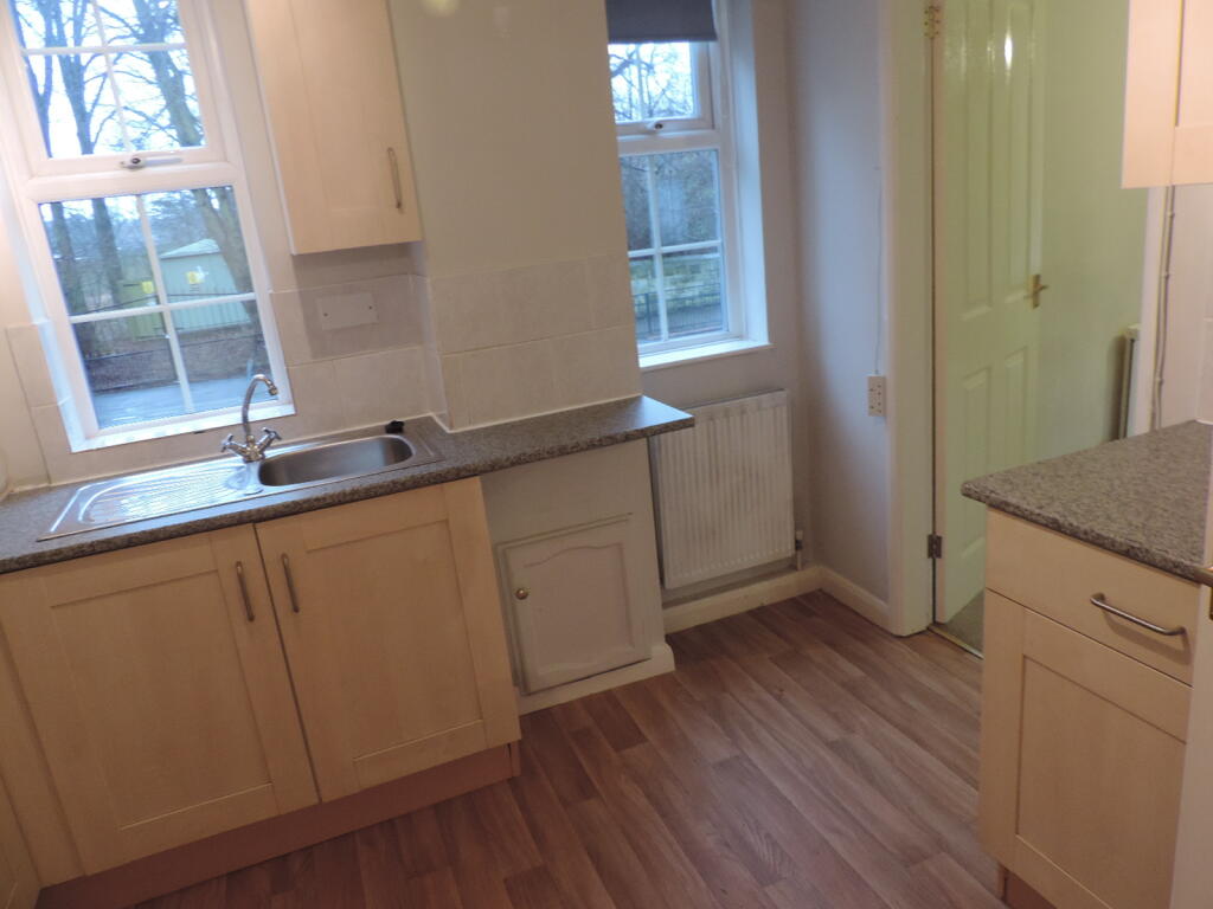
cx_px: 606
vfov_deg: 56.8
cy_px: 454
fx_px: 841
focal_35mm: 24
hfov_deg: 71.6
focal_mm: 4.3
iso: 400
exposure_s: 1/20
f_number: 3
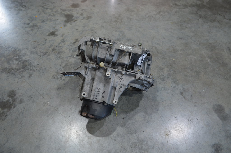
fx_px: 173
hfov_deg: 67.5
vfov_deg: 47.7
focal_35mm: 27
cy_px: 76
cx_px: 116
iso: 560
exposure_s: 1/60
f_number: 4
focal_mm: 18
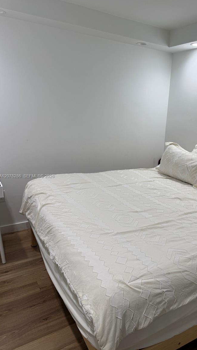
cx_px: 134
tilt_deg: -13.8
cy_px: 177
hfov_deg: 42.2
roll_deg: -3.2
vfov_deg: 69.9
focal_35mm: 27
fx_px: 251
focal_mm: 6.76
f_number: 1.78
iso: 100
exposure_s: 1/127
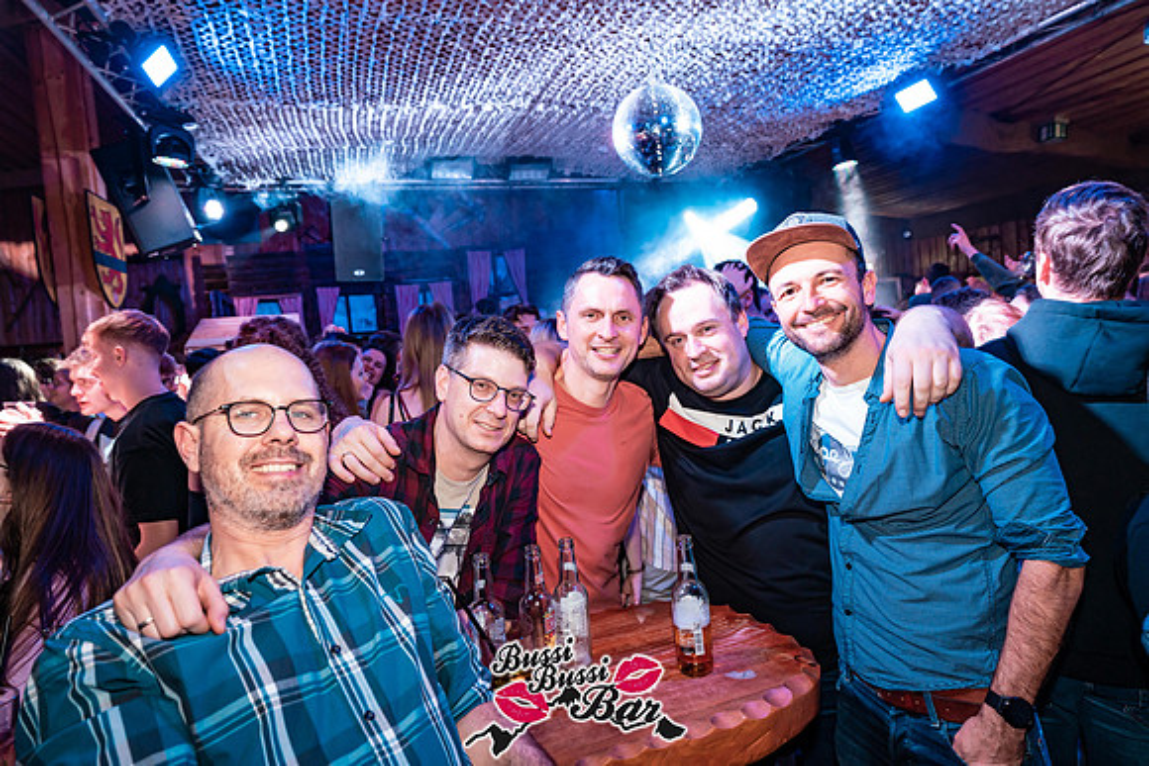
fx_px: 734
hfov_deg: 76.1
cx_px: 574
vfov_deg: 55.1
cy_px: 383
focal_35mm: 23
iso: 1600
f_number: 4
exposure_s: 1/60
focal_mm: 23
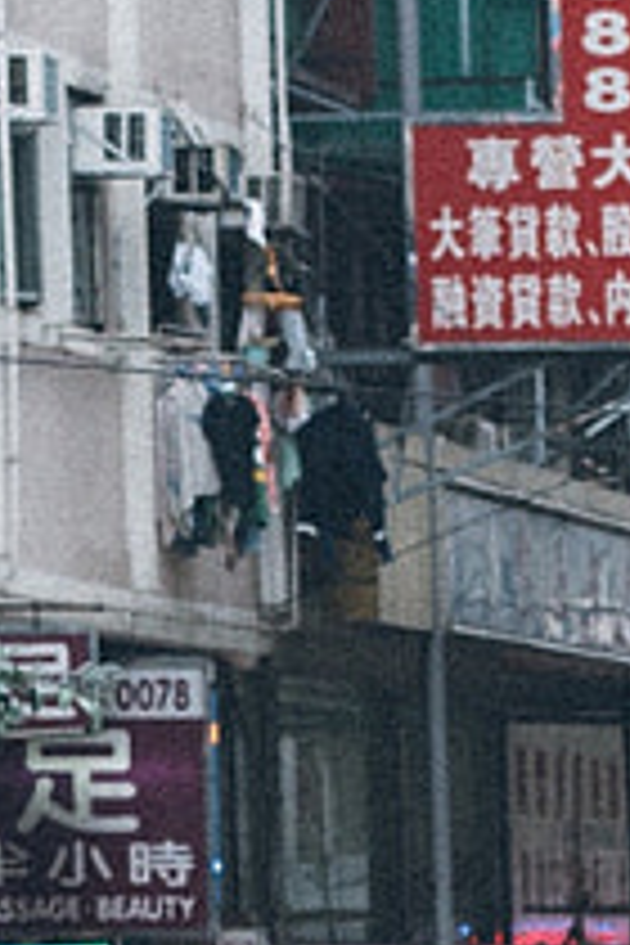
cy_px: 2844
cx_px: 1629
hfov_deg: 3.2
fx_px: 10998
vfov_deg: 4.7
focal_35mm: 419
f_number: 4
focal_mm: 55
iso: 200
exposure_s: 1/320
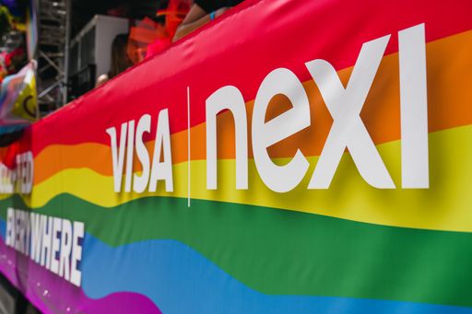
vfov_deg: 27.0
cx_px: 236
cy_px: 157
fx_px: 655
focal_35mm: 50
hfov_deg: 39.6
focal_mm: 50
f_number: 5
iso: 100
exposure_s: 1/800
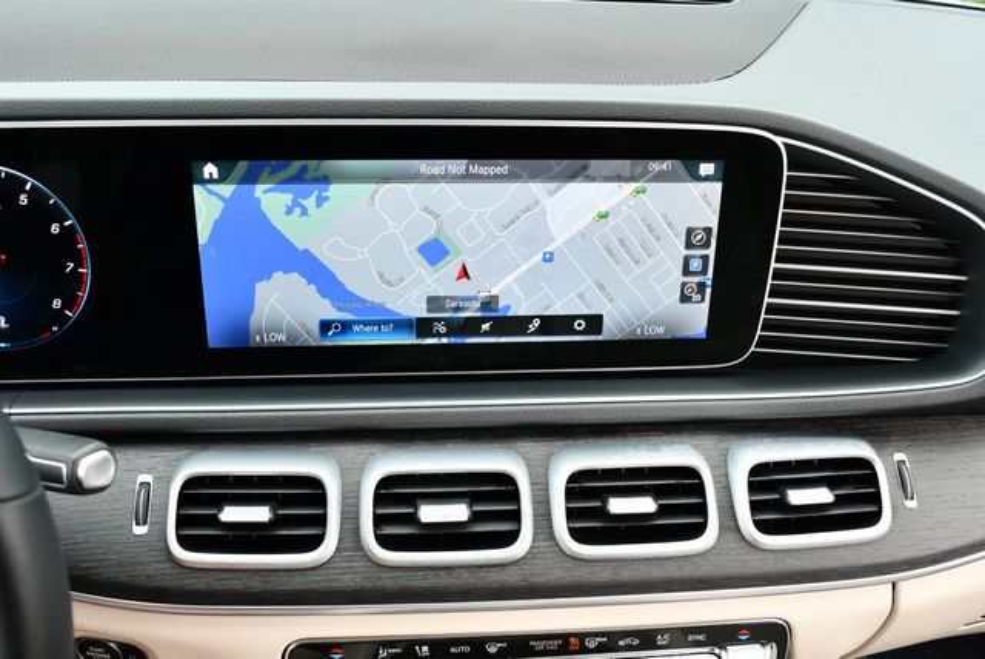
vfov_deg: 36.9
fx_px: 986
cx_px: 492
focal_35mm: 36
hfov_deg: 53.1
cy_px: 330
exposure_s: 1/250
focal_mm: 18
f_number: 3.5
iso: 450
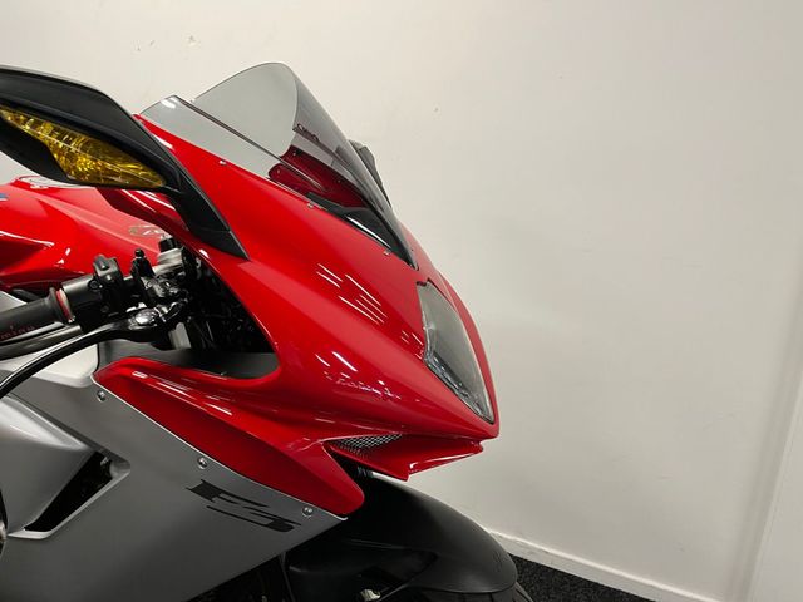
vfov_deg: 53.1
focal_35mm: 26
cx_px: 402
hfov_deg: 67.3
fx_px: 603
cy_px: 301
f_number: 1.6
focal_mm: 5.1
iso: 80
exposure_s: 1/50
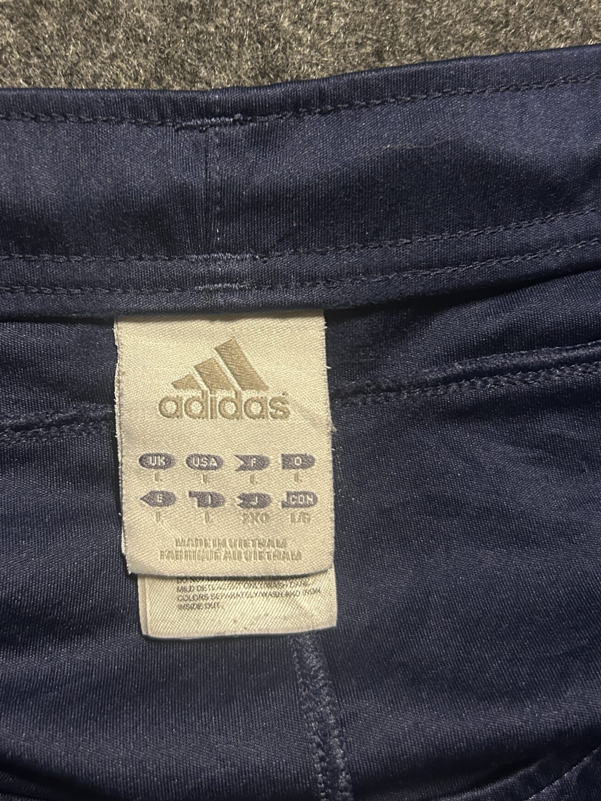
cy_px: 356
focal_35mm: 38
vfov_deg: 48.9
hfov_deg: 37.6
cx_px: 246
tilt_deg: -70.4
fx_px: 880
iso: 400
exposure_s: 1/50
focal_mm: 5.7
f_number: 1.5
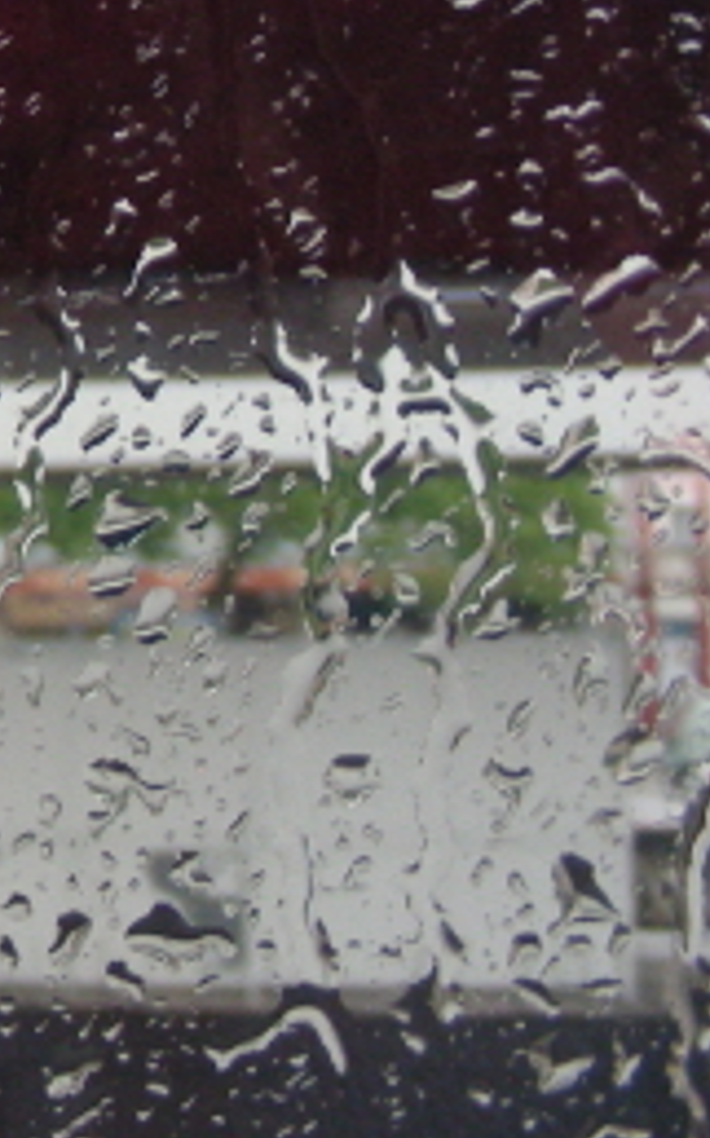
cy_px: 84
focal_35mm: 100
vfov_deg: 20.3
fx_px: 3099
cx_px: -445
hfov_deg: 12.3
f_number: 3.5
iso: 200
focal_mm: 6.3
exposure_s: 1/28.7
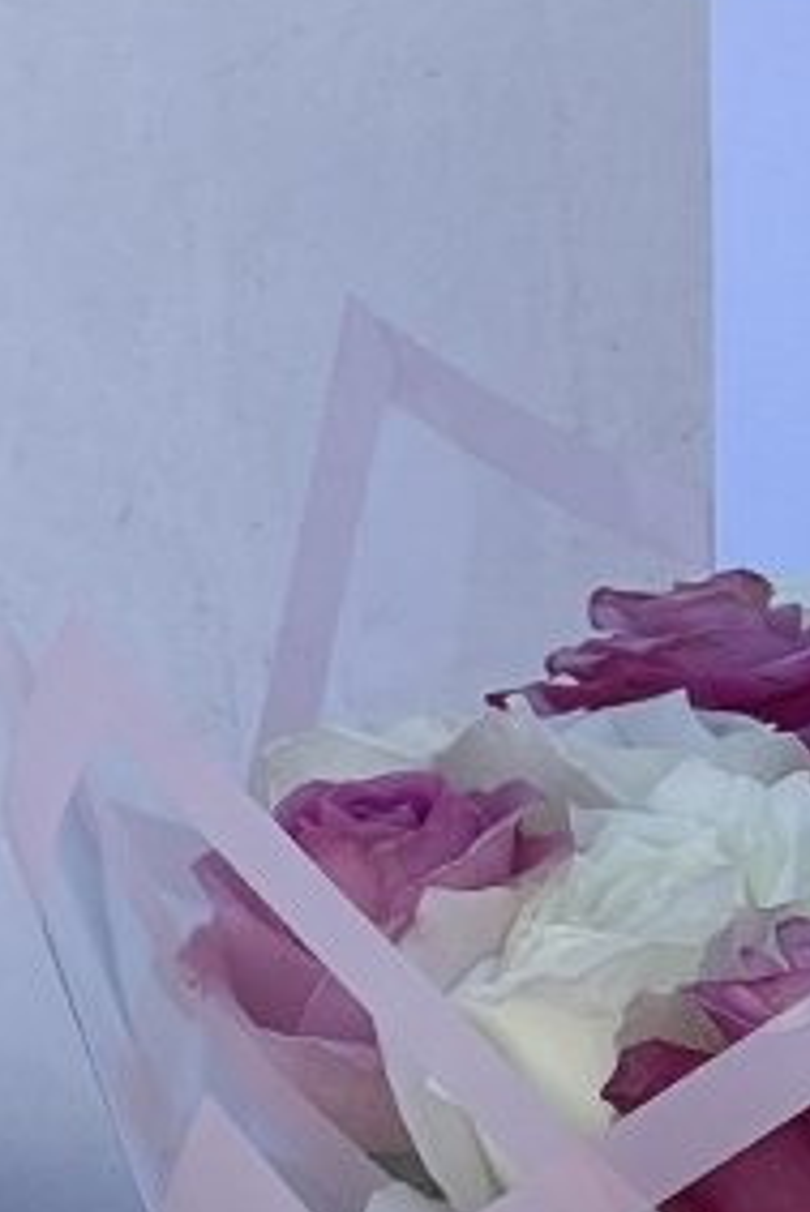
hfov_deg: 4.8
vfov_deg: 7.2
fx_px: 9505
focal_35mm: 282
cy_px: 1687
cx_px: 1376
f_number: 2.2
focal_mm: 7.5
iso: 20
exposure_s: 1/504
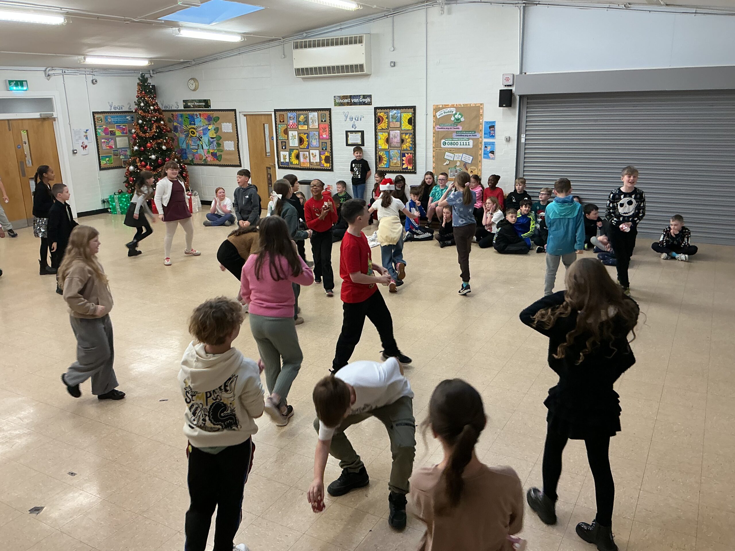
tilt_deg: -15.7
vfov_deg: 48.2
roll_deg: +1.4
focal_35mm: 29
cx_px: 368
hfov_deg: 61.7
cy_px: 276
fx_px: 616
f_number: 1.8
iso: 64
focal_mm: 3
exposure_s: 1/50
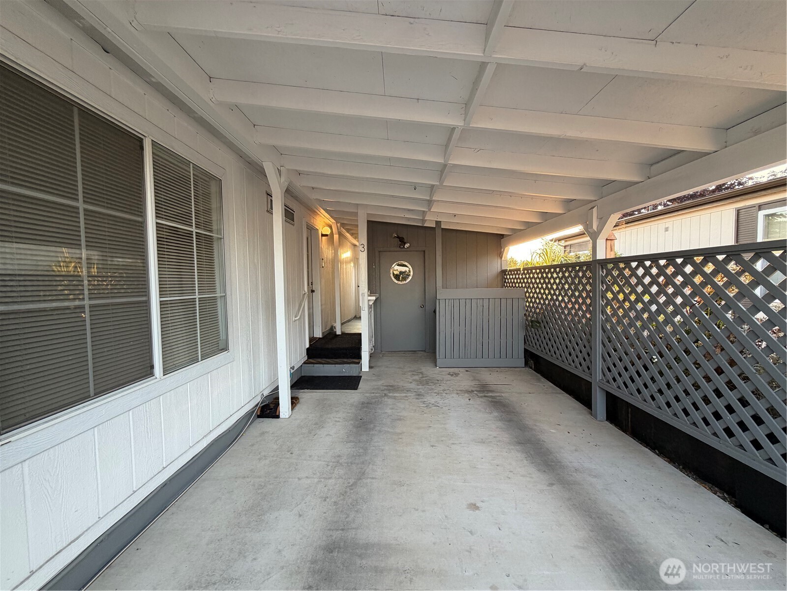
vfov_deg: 85.7
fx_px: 318
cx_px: 394
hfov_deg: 102.1
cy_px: 296
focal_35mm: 14
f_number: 2.2
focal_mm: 2.22
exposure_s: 1/121
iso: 200
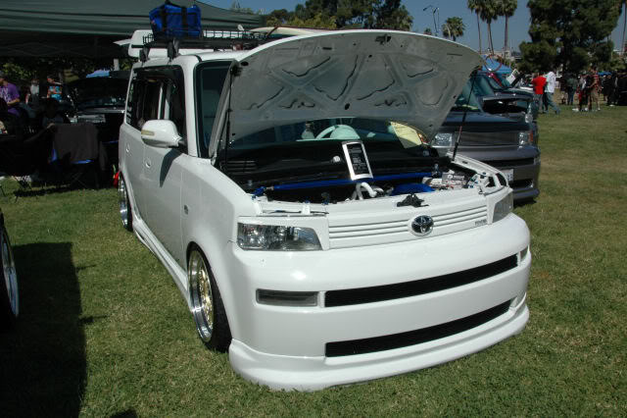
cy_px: 209
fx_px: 574
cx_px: 314
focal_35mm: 33
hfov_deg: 57.2
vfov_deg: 39.9
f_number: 14
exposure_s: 1/320
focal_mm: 22
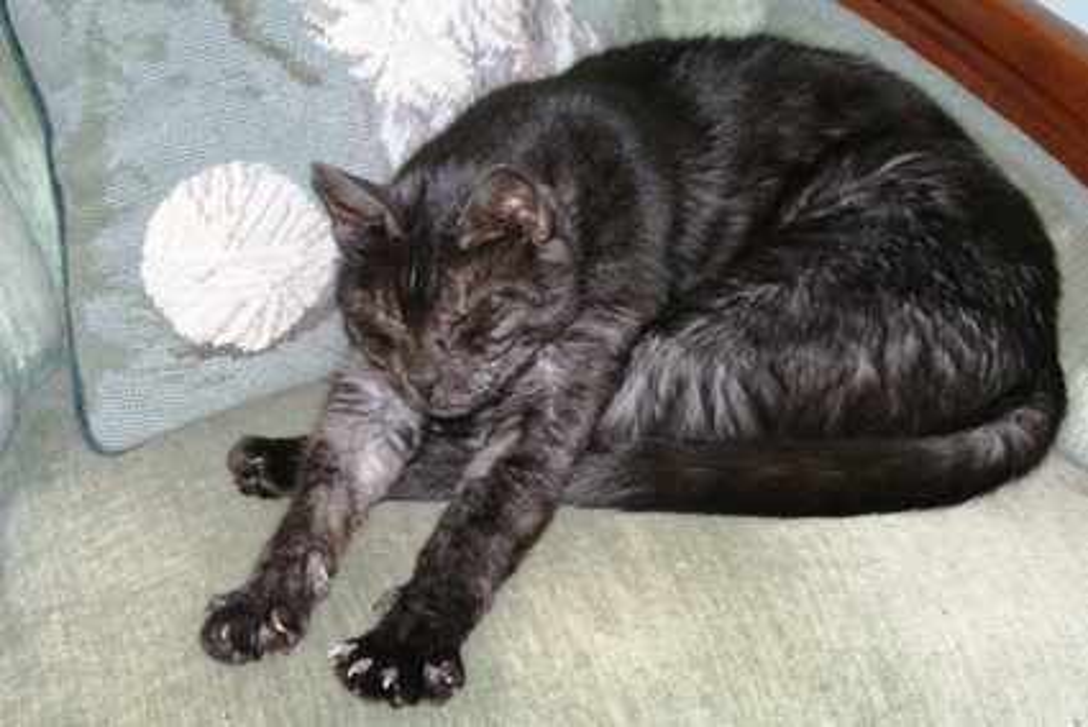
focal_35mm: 105
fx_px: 3175
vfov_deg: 13.1
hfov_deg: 19.4
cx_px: 544
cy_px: 364
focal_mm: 70
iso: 400
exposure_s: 1/125
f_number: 5.6
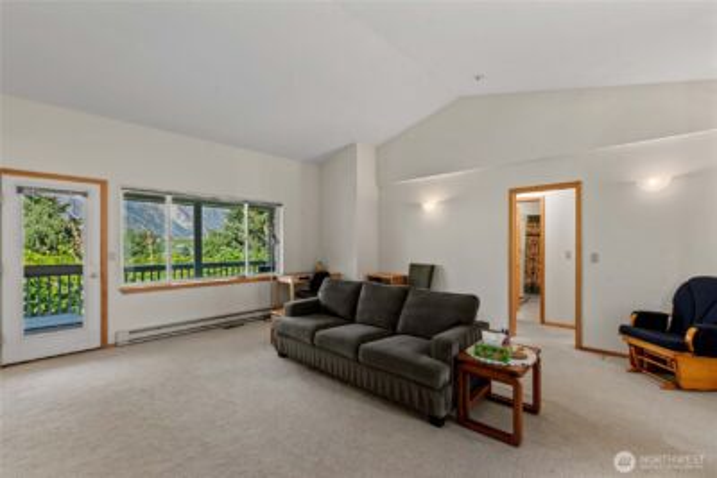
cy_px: 239
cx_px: 358
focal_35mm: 15
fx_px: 299
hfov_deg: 100.4
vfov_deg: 77.4
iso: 200
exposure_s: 1/2
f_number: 8
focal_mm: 15
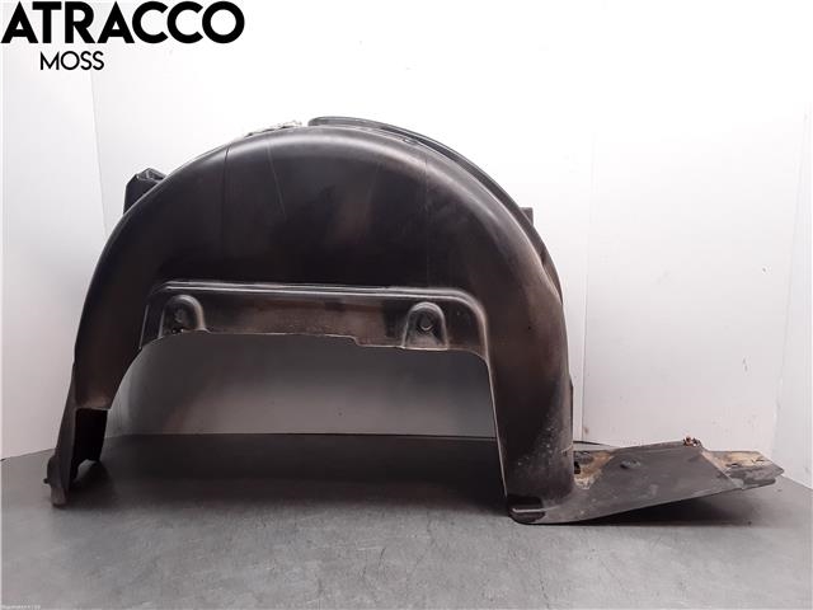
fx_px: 658
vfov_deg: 49.7
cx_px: 406
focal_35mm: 28
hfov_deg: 63.4
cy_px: 305
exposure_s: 1/108
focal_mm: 2.91
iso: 100
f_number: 1.9
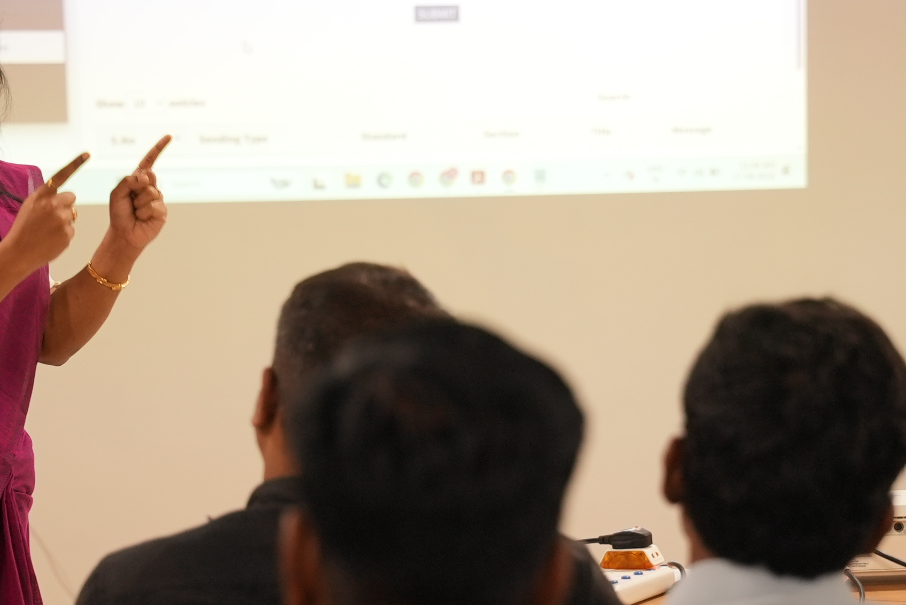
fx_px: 4407
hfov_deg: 11.7
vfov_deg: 7.9
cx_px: 575
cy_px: 361
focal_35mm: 175
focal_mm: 70
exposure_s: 1/80
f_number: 2.8
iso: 1250
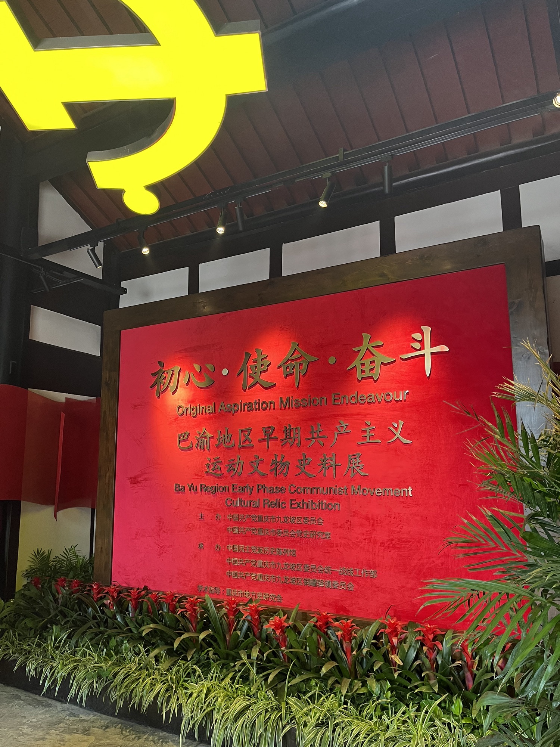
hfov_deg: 53.1
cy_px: 374
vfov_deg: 67.3
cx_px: 280
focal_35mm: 26
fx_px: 561
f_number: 1.6
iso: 160
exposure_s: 1/50
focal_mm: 5.1
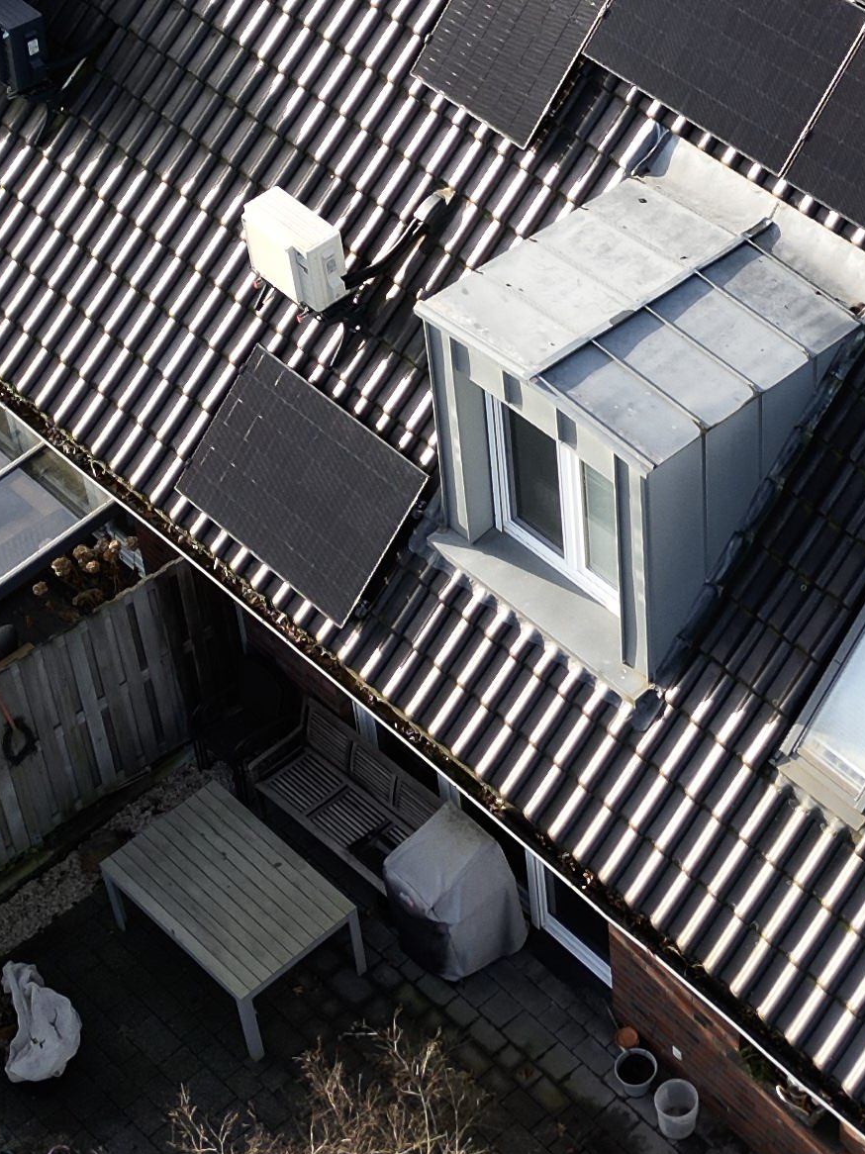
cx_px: 775
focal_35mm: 83
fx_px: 2766
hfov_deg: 17.5
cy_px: 269
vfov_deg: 23.3
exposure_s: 1/640
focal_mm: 6.72
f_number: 1.7
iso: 100
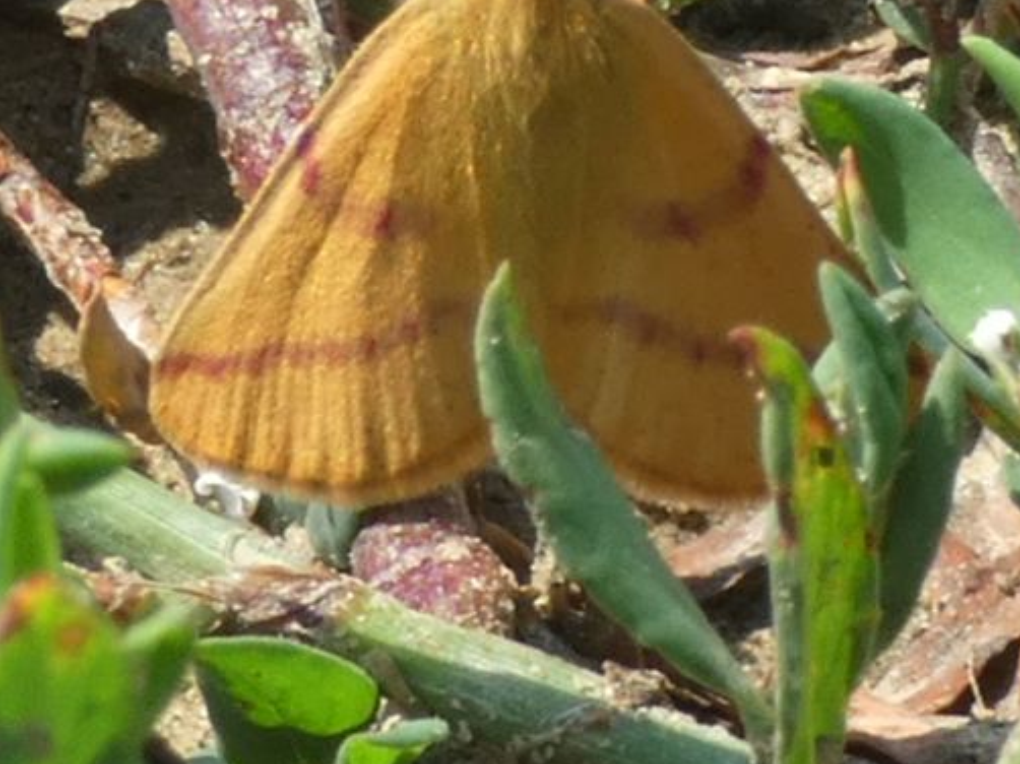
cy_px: 156
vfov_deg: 5.9
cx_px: 604
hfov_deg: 7.9
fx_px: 7363
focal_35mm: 250
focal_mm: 26.3
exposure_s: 1/80
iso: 80
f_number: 5.4
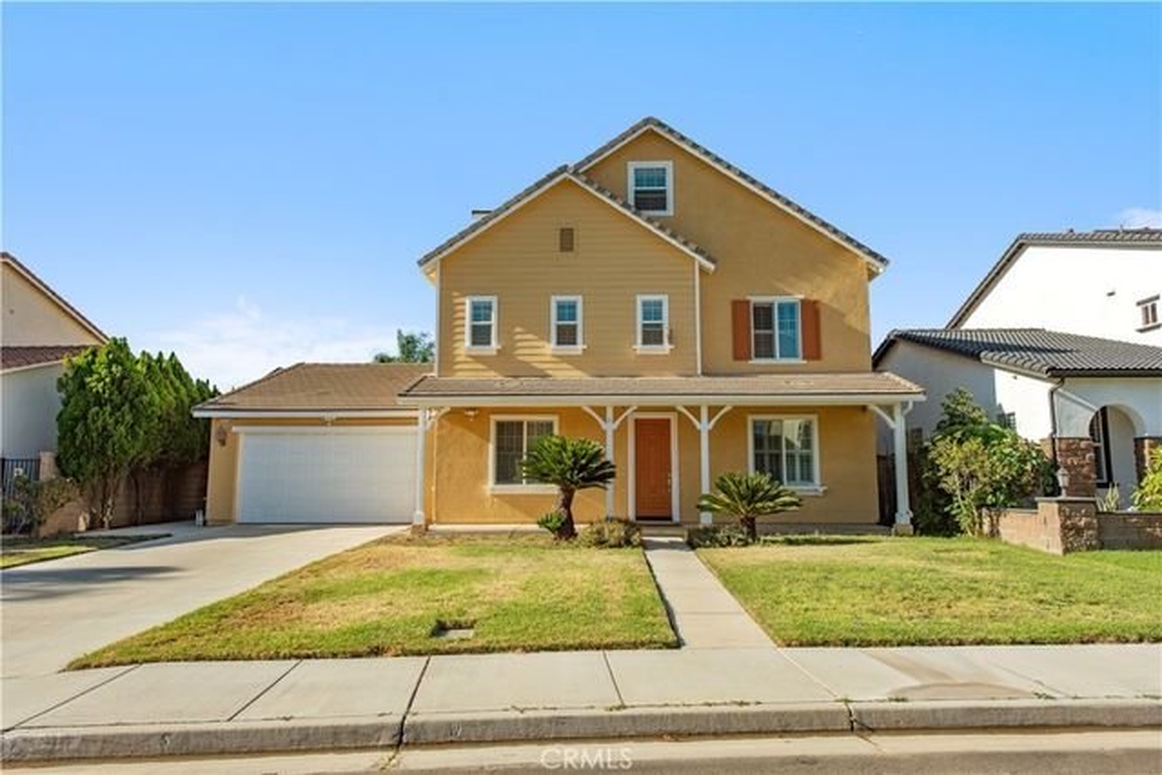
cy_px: 388
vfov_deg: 53.2
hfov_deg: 73.7
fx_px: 775
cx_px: 581
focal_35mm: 24
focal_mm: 24
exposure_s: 1/400
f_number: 10
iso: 200
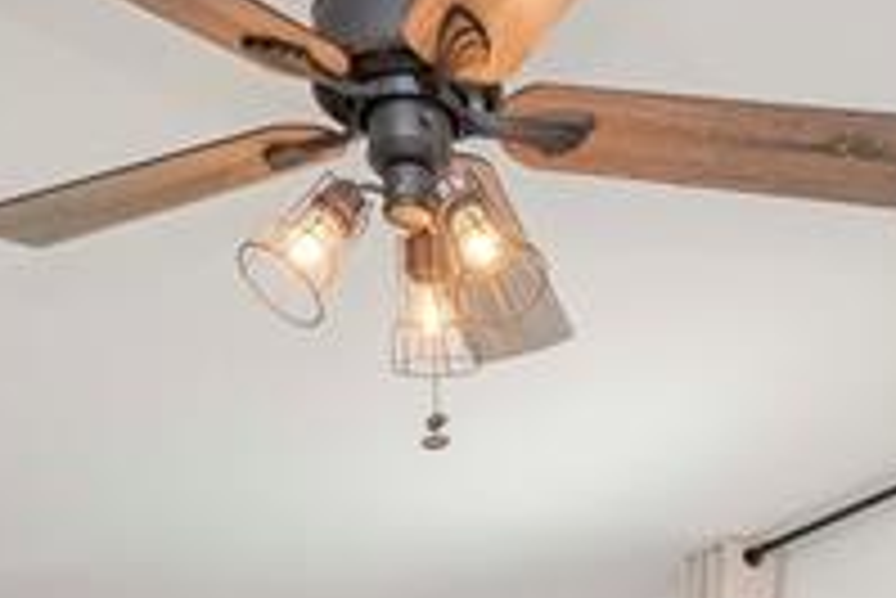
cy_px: 1268
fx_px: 1918
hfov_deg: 25.8
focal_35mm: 77
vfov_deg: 14.2
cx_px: 738
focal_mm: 10
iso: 500
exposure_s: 1/100
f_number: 8
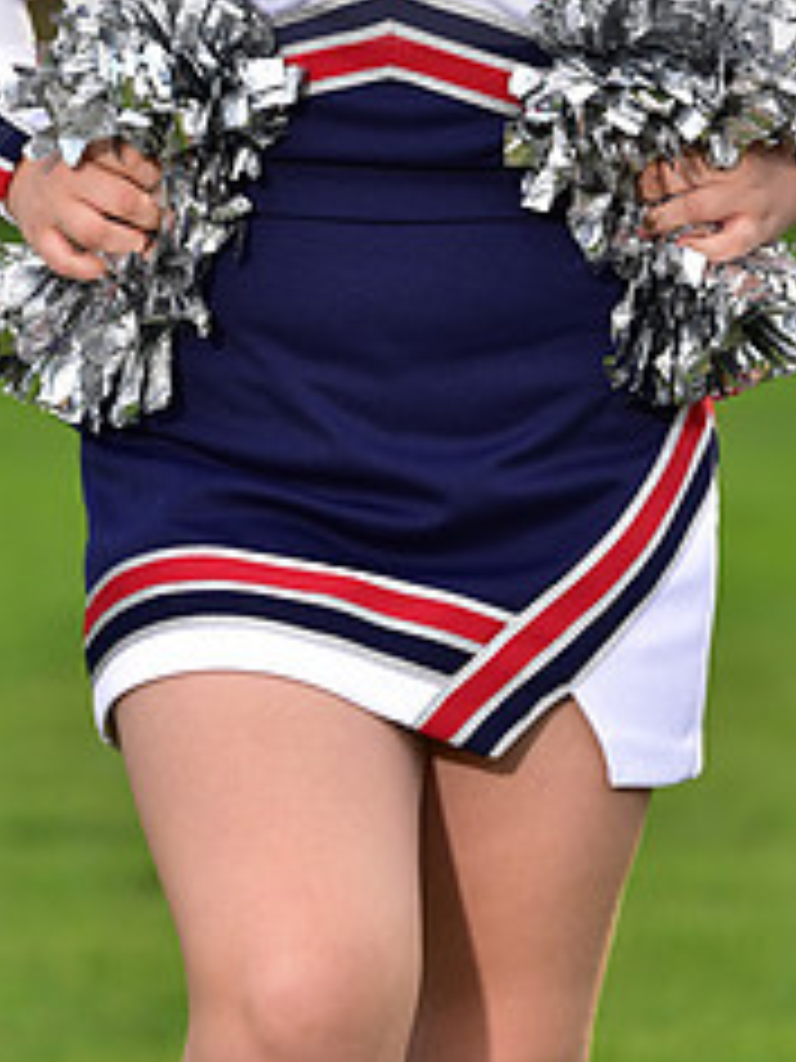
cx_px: 488
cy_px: -99
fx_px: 10884
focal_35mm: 355
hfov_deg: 4.2
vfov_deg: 5.6
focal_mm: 150
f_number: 4.5
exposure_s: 1/250
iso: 160
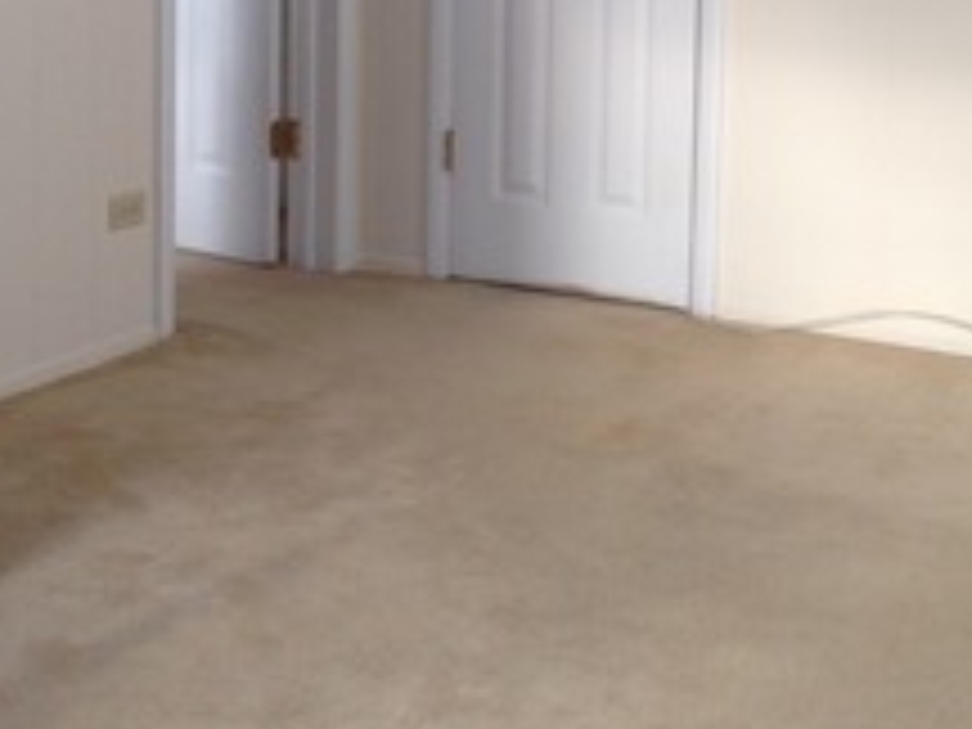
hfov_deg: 20.0
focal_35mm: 98
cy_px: -9
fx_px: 2752
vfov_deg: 14.8
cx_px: 644
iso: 50
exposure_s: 1/24
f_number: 2.4
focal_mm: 4.12
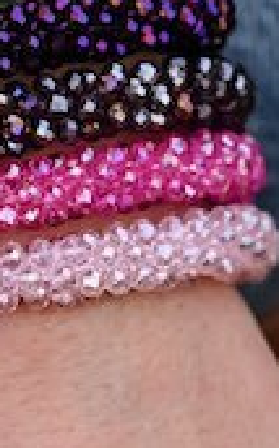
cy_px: 203
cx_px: -82
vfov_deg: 3.3
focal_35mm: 641
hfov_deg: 2.0
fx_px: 7825
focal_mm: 135
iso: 1600
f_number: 4.5
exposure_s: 1/1600
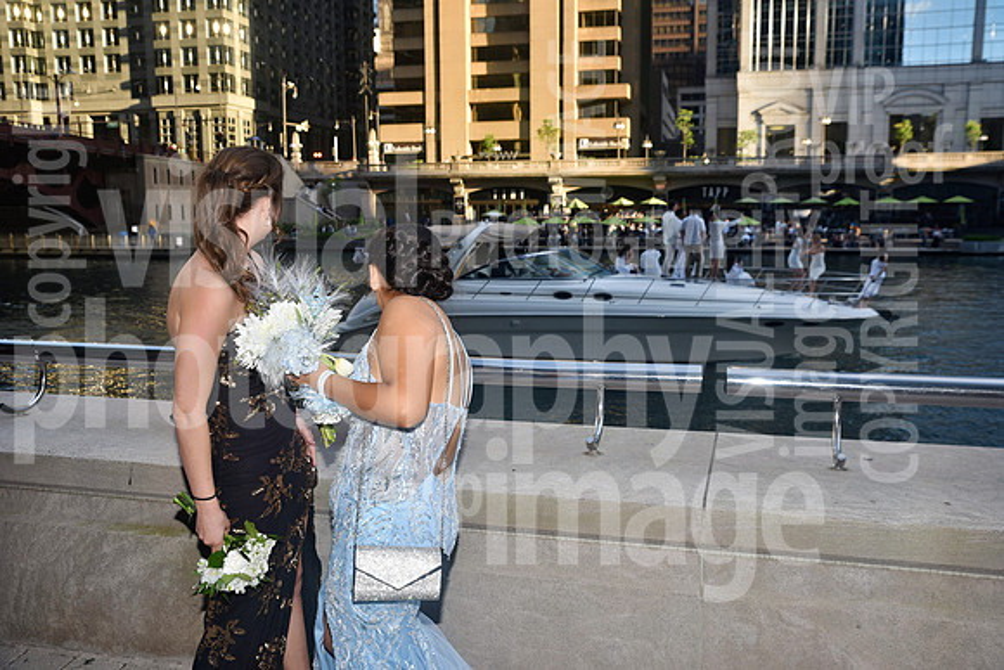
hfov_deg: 54.4
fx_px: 976
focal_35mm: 35
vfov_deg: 37.9
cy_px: 335
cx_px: 502
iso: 200
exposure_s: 1/200
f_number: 5.6
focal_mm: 35
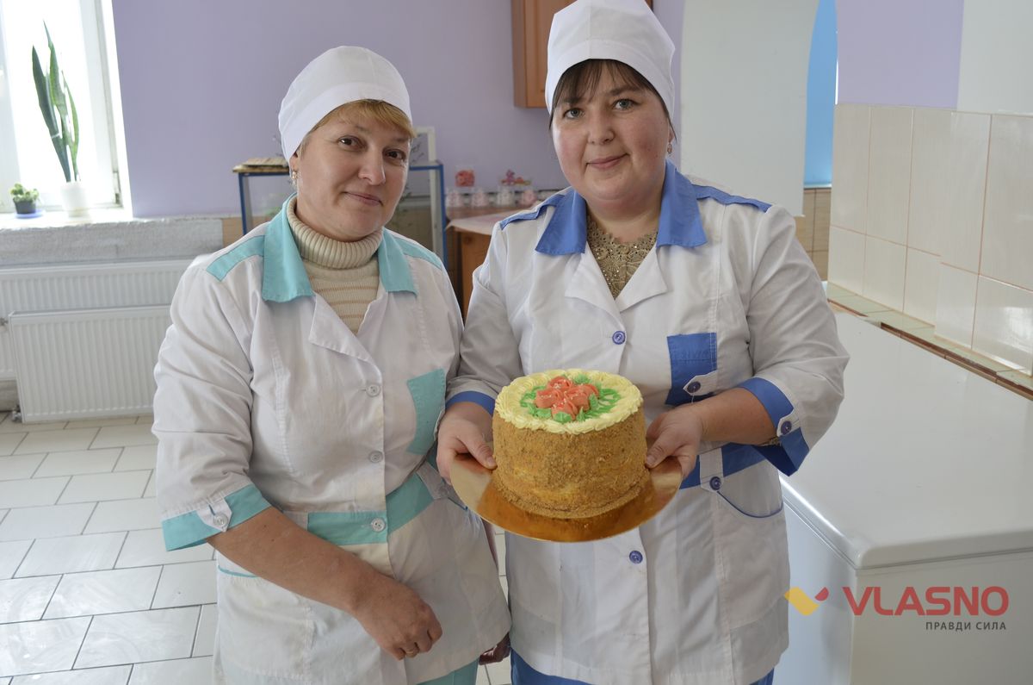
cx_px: 516
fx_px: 1117
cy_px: 342
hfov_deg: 49.6
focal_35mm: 39
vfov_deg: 34.1
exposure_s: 1/40
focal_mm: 26
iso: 400
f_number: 5
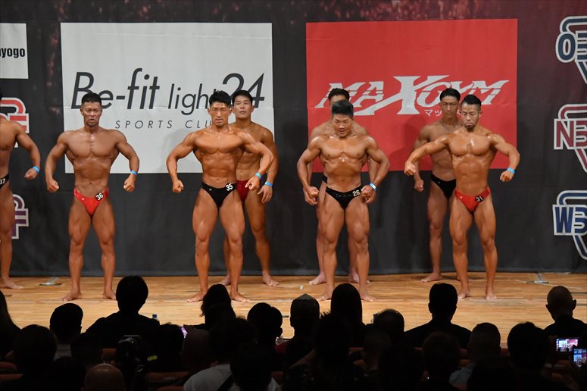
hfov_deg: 12.2
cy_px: 196
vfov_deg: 8.2
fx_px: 2738
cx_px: 294
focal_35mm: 168
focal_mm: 112
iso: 7200
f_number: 5.6
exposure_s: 1/400
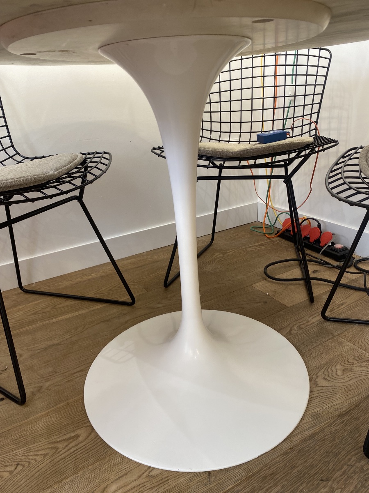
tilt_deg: -21.6
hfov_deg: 53.1
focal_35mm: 26
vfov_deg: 67.3
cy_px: 246
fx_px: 370
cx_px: 184
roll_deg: +3.4
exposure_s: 1/50
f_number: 1.8
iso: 80
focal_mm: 4.25
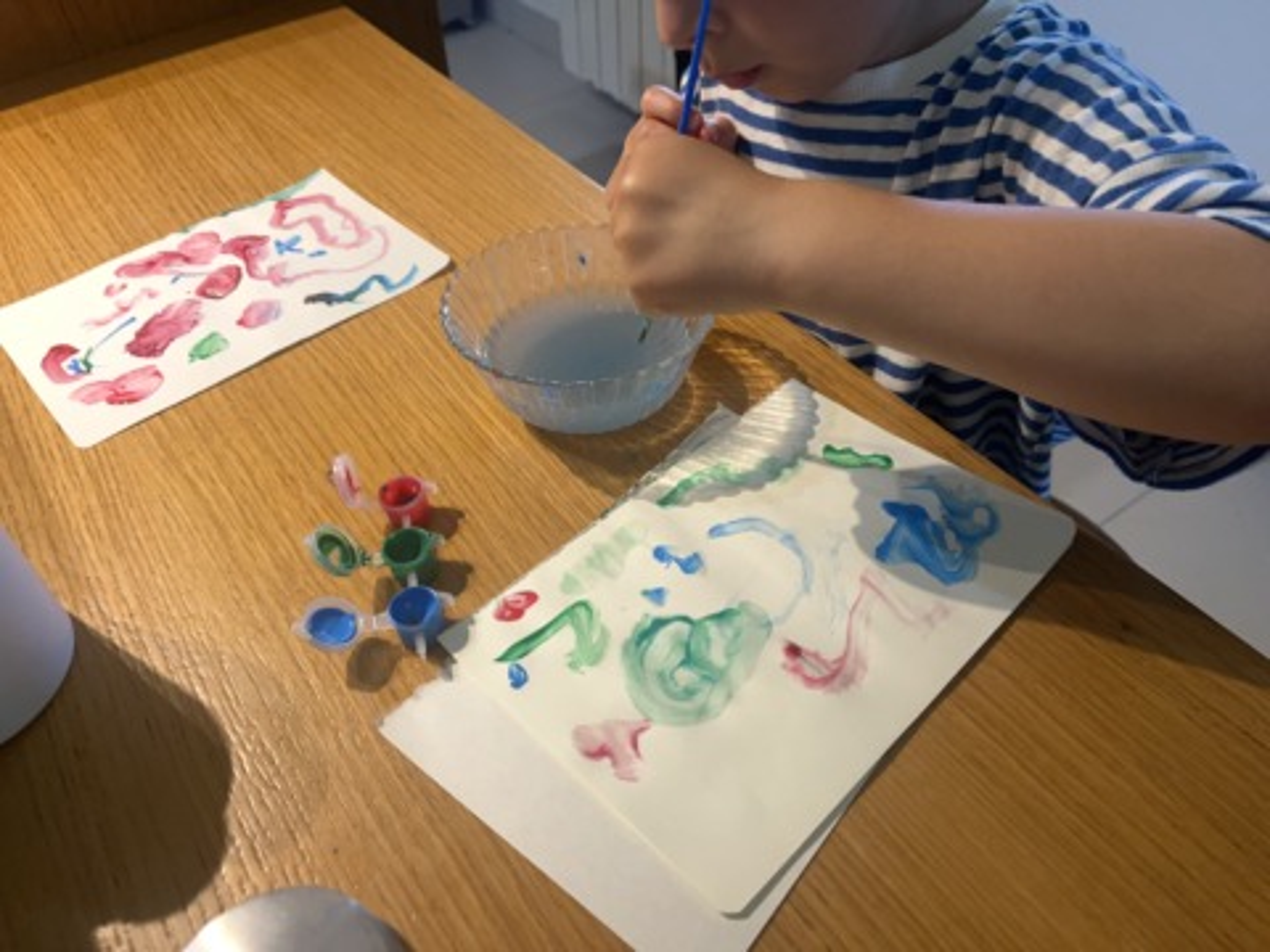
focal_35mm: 26
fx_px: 954
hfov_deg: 67.3
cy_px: 476
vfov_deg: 53.1
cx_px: 635
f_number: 1.6
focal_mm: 5.1
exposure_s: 1/77
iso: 125
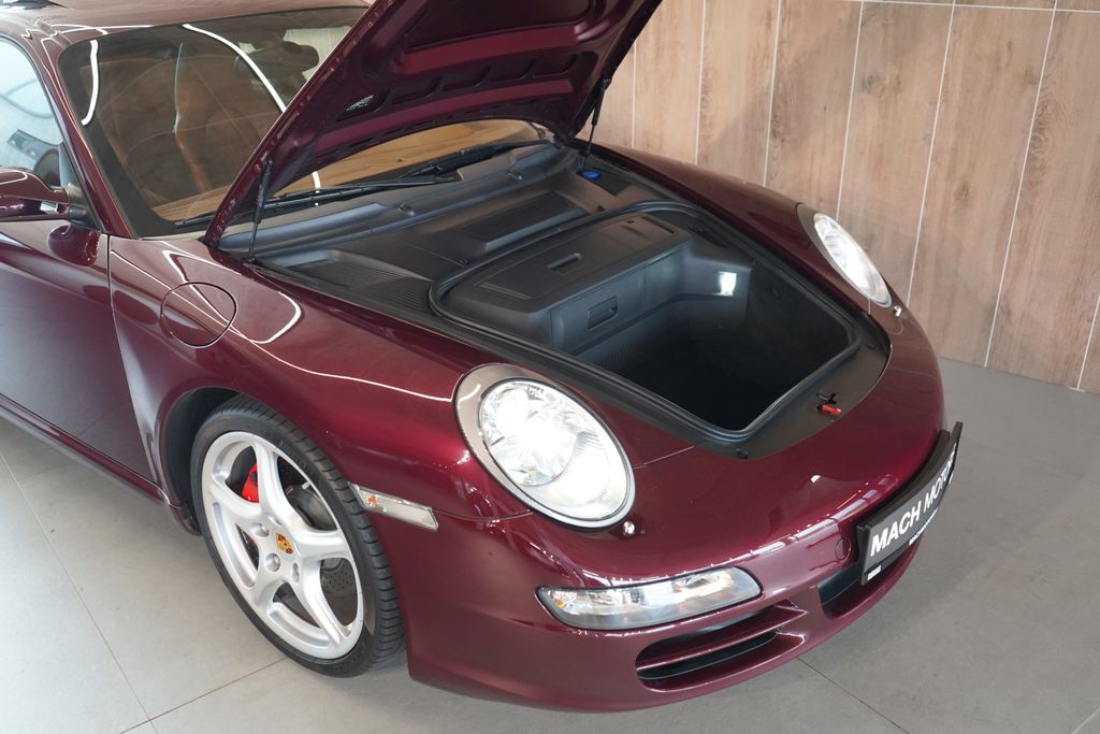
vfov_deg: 41.1
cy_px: 367
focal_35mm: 32
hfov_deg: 58.7
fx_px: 978
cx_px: 550
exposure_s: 1/160
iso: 5000
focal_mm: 32
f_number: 4
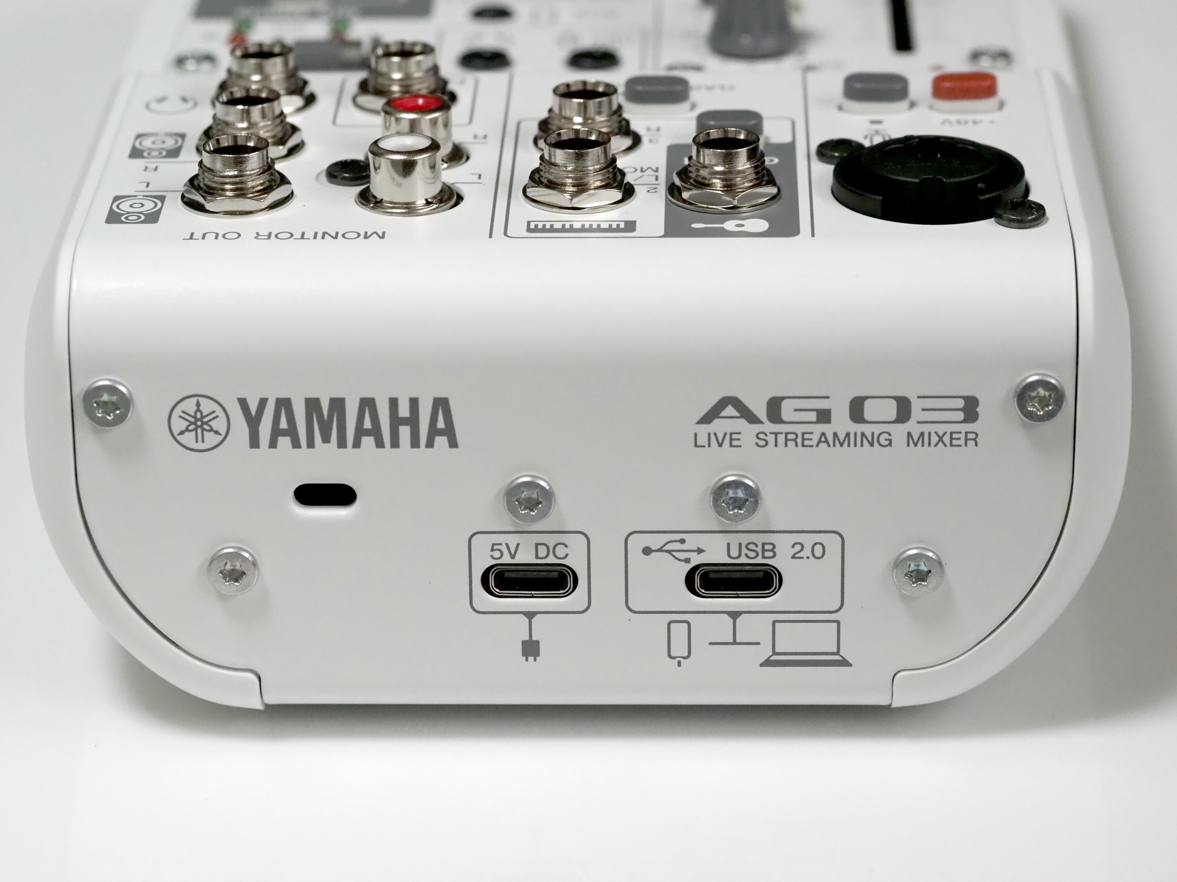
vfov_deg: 12.3
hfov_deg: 16.4
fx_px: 4080
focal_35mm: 120
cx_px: 588
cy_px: 441
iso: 2000
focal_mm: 60
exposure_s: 1/160
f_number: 5.6
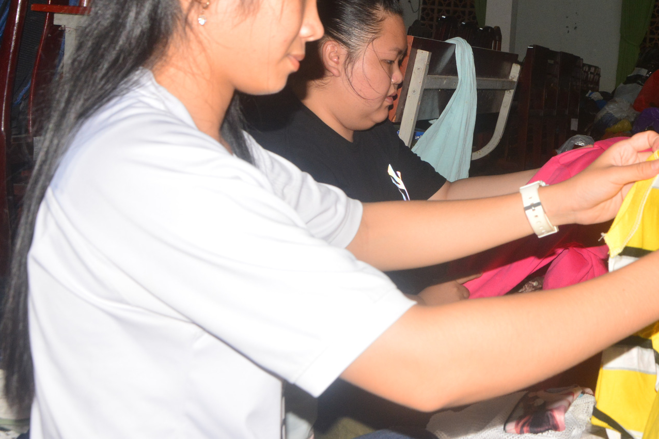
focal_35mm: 59
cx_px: 485
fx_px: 1076
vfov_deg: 22.9
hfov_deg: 33.5
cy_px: 134
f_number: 9
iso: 640
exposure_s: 1/60
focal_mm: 25
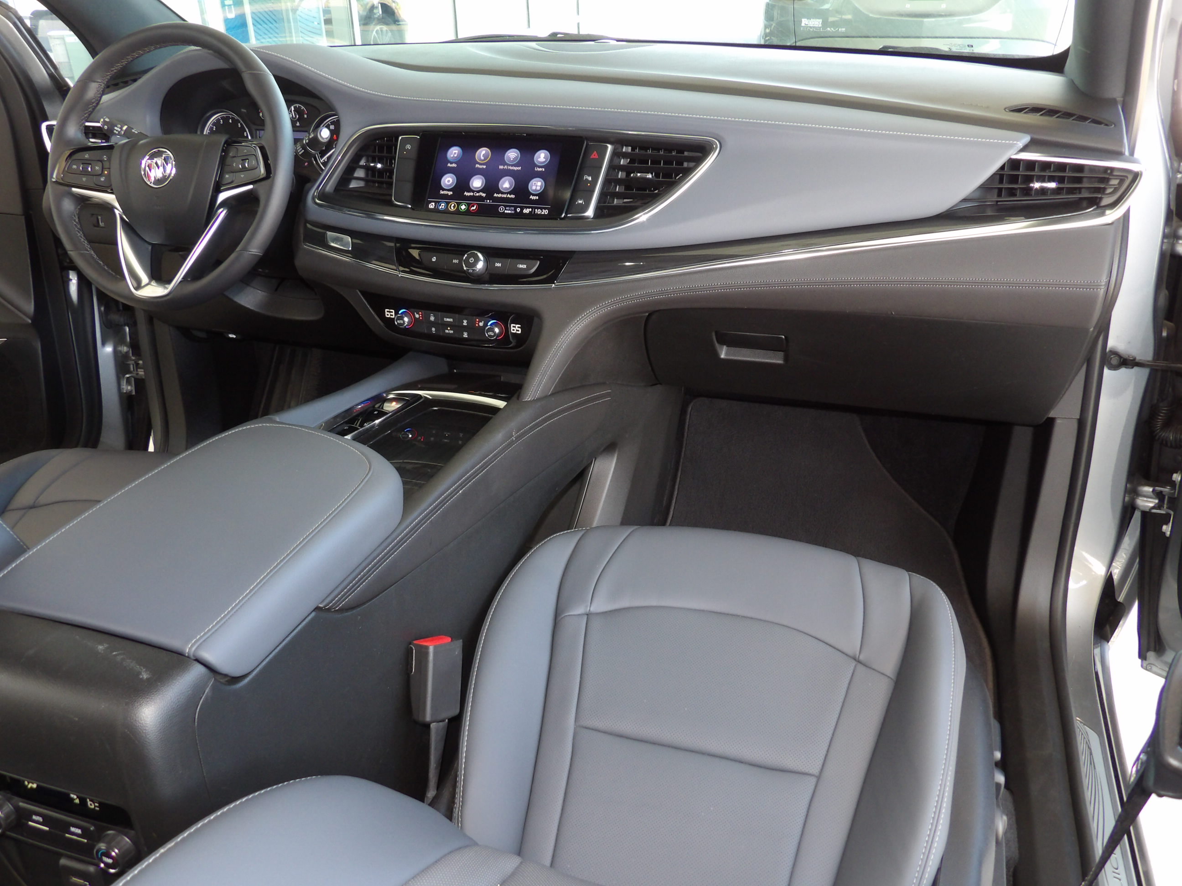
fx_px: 956
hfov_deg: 63.4
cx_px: 591
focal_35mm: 28
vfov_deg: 49.7
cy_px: 443
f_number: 3.4
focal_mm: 5
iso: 200
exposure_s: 1/32
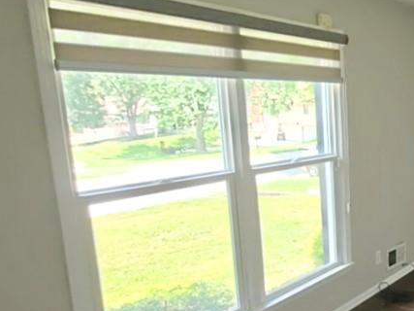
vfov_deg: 39.5
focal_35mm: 36
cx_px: 433
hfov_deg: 42.6
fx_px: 430
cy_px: 183
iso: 1600
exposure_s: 1/125
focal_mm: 2.3
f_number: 2
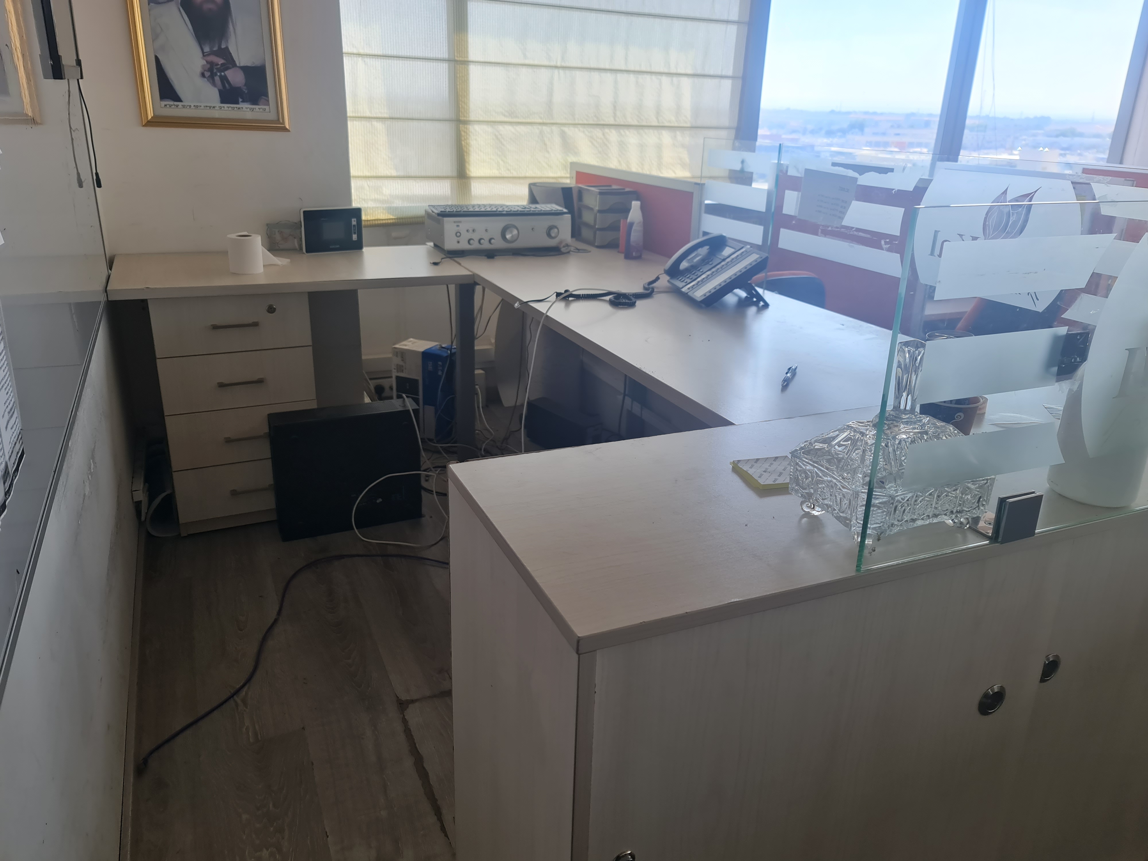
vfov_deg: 54.9
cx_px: 574
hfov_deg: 69.4
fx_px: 829
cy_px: 430
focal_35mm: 25
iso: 50
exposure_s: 1/120
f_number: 1.8
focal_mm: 7
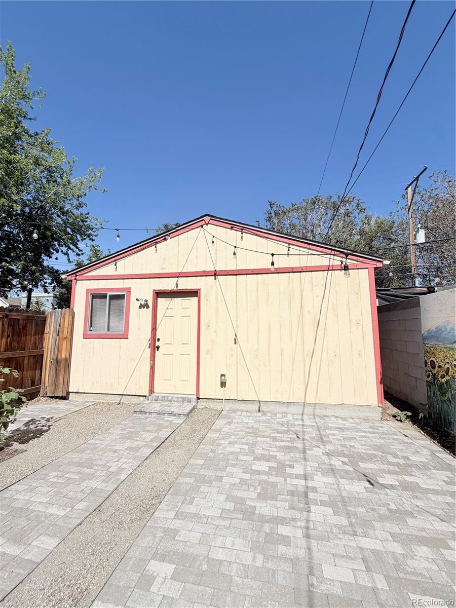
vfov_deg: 102.1
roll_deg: -0.8
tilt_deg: +7.1
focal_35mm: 14
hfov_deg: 85.7
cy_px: 304
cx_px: 228
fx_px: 246
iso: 20
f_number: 2.2
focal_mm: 2.22
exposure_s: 1/1795
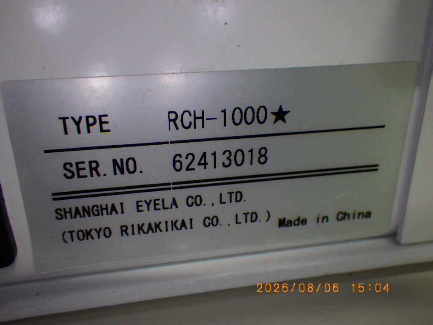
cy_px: 162
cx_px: 216
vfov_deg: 41.8
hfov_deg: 54.0
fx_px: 425
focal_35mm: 34
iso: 400
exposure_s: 1/50
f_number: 3.8
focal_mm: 6.1
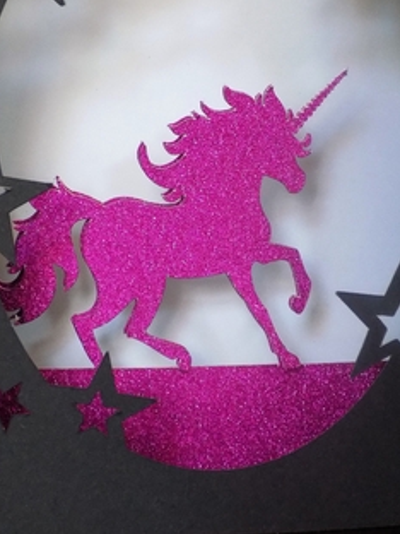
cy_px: 197
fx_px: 1910
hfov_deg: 12.0
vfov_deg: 15.9
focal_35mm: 124
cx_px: 208
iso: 400
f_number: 4.4
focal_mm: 15.3
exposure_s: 1/15
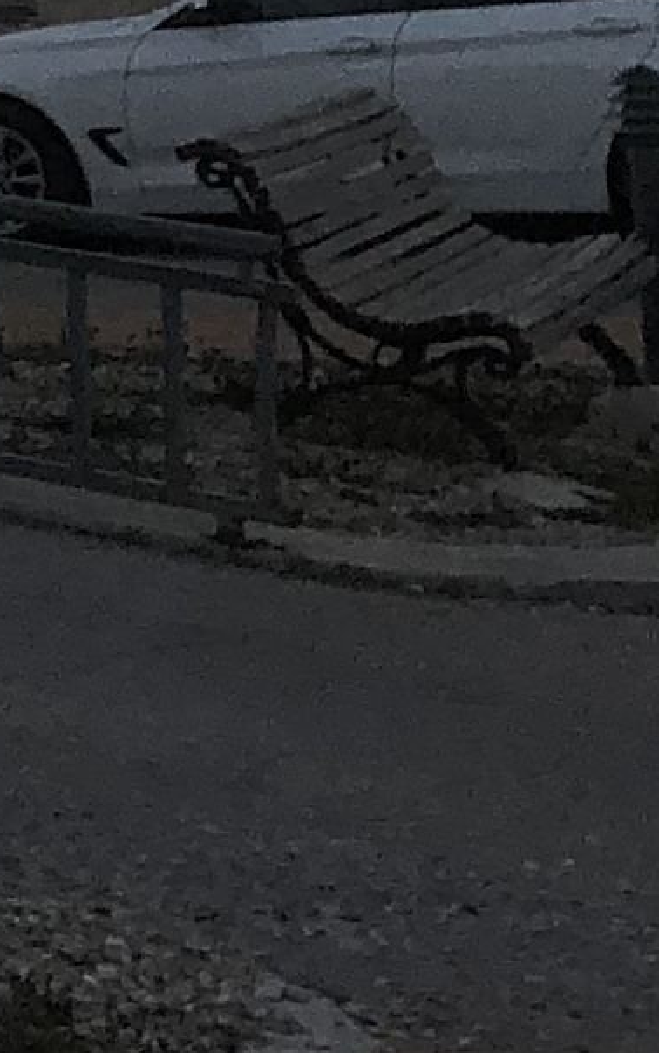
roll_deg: +0.3
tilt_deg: +4.5
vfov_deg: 10.1
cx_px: -2310
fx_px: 5684
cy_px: -729
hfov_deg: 5.5
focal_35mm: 198
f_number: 1.8
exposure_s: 1/384
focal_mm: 4
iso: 20
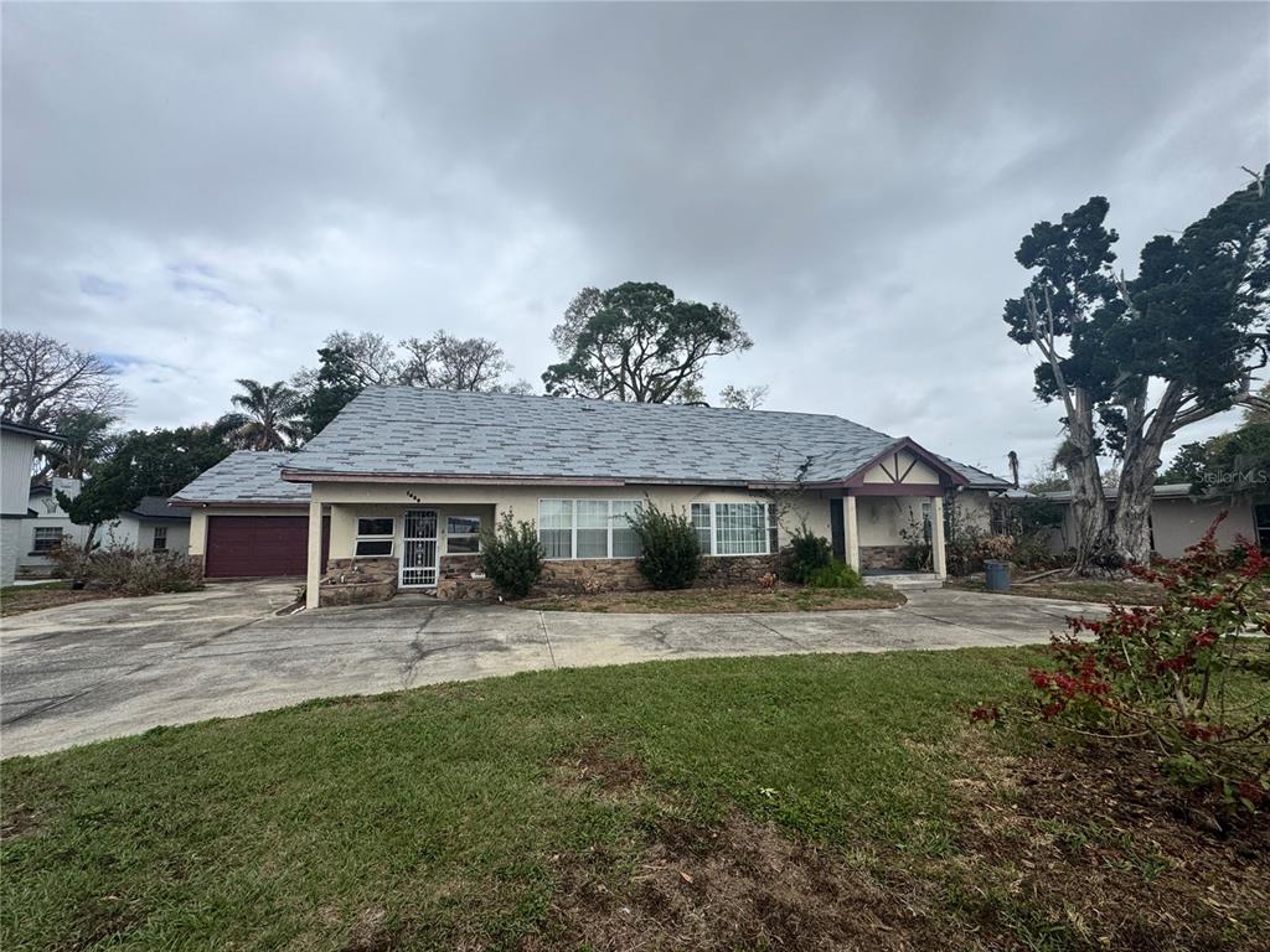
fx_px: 514
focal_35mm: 14
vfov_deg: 85.7
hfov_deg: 102.1
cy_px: 476
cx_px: 635
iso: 50
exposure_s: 1/1927
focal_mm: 2.22
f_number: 2.2
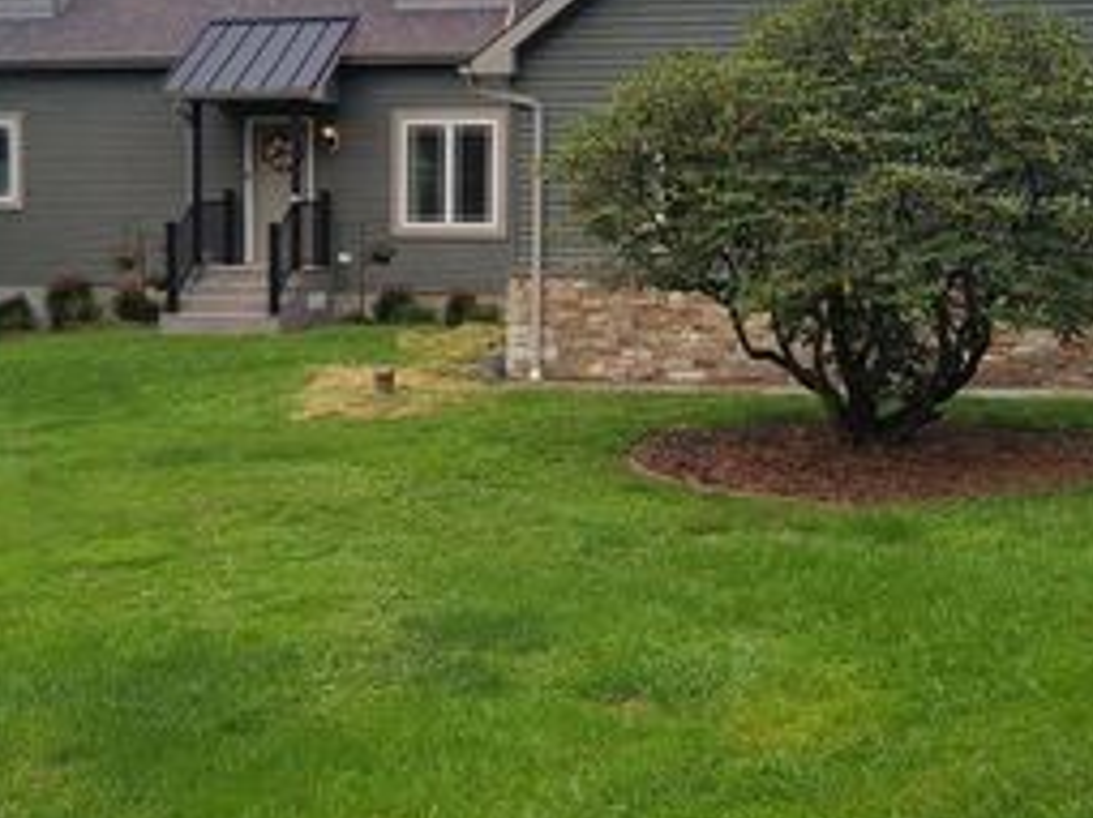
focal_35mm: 51
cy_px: 272
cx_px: 416
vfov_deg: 28.4
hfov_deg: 37.3
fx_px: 1610
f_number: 1.8
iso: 40
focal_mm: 5.4
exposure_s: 1/134
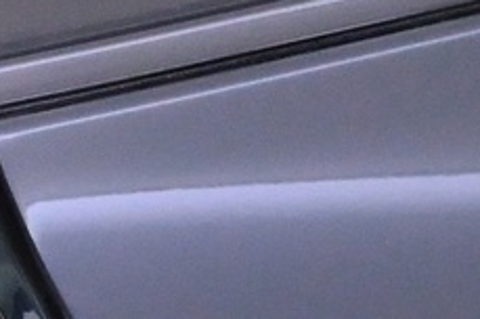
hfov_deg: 8.7
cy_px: 204
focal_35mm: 170
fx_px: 2263
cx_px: -1197
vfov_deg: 8.0
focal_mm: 16
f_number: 3.5
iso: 4500
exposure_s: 1/60
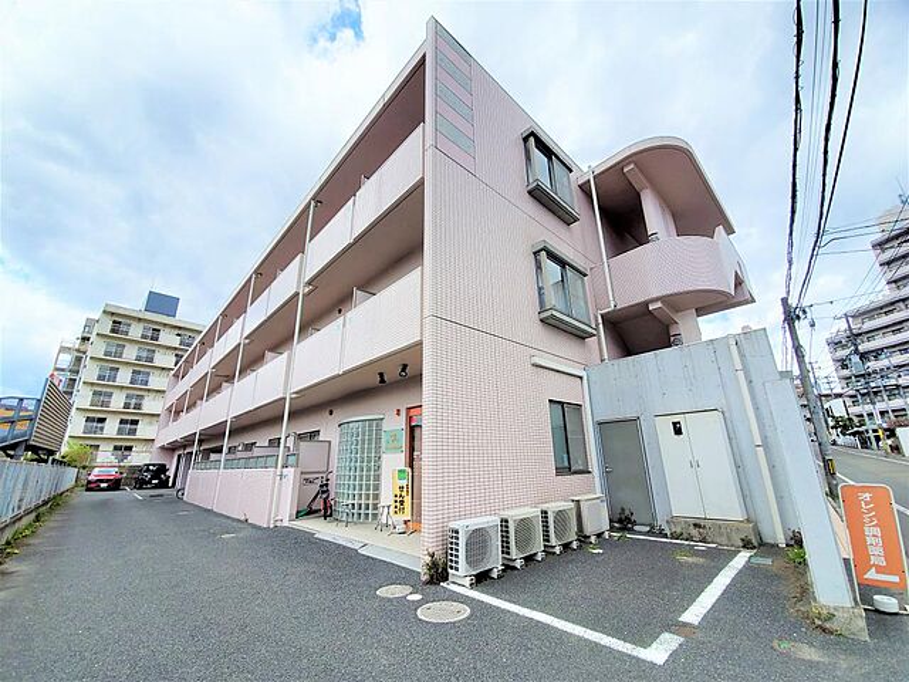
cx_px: 454
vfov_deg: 89.9
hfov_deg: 106.2
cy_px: 341
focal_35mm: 13
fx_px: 341
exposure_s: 1/1248
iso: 50
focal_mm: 1.8
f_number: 2.2
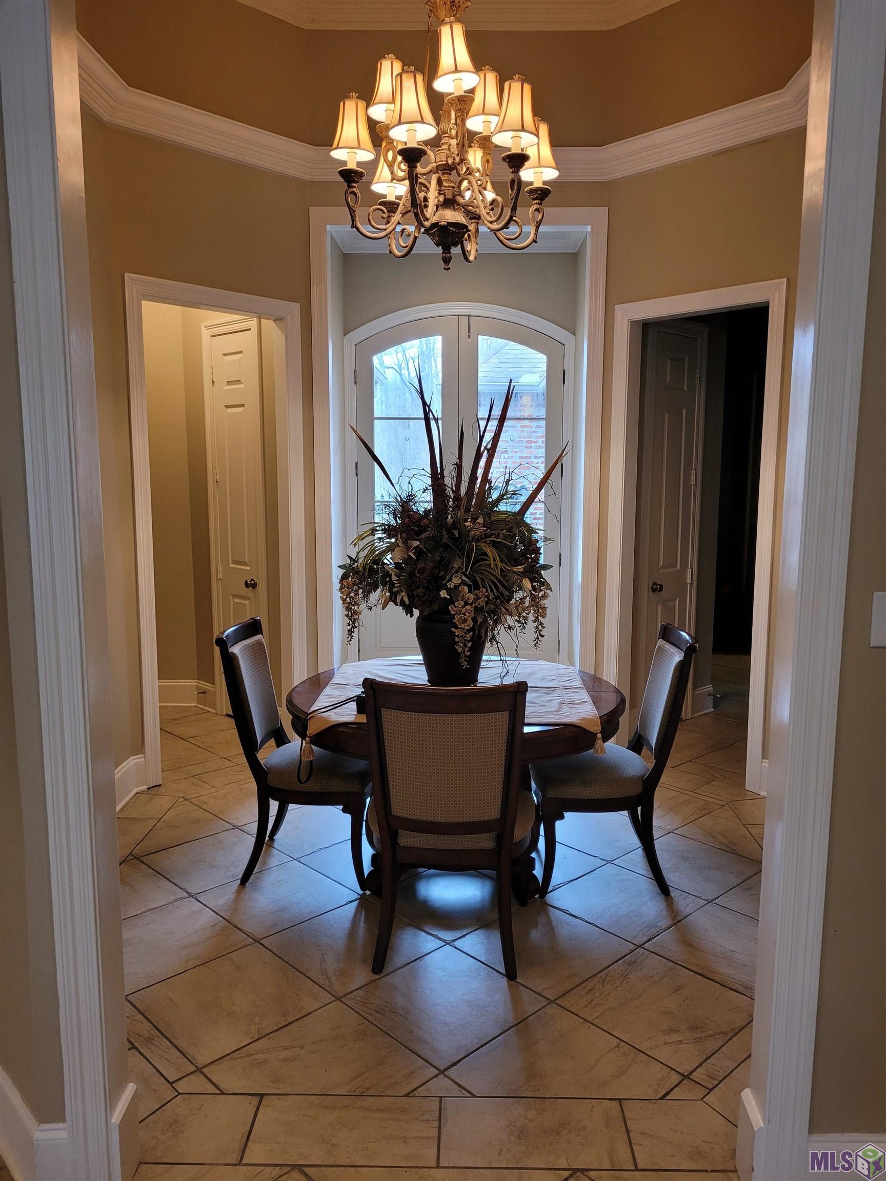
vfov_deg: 67.3
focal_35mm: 26
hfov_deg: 53.1
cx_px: 443
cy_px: 590
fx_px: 887
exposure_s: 1/120
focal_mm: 5.4
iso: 250
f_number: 1.8
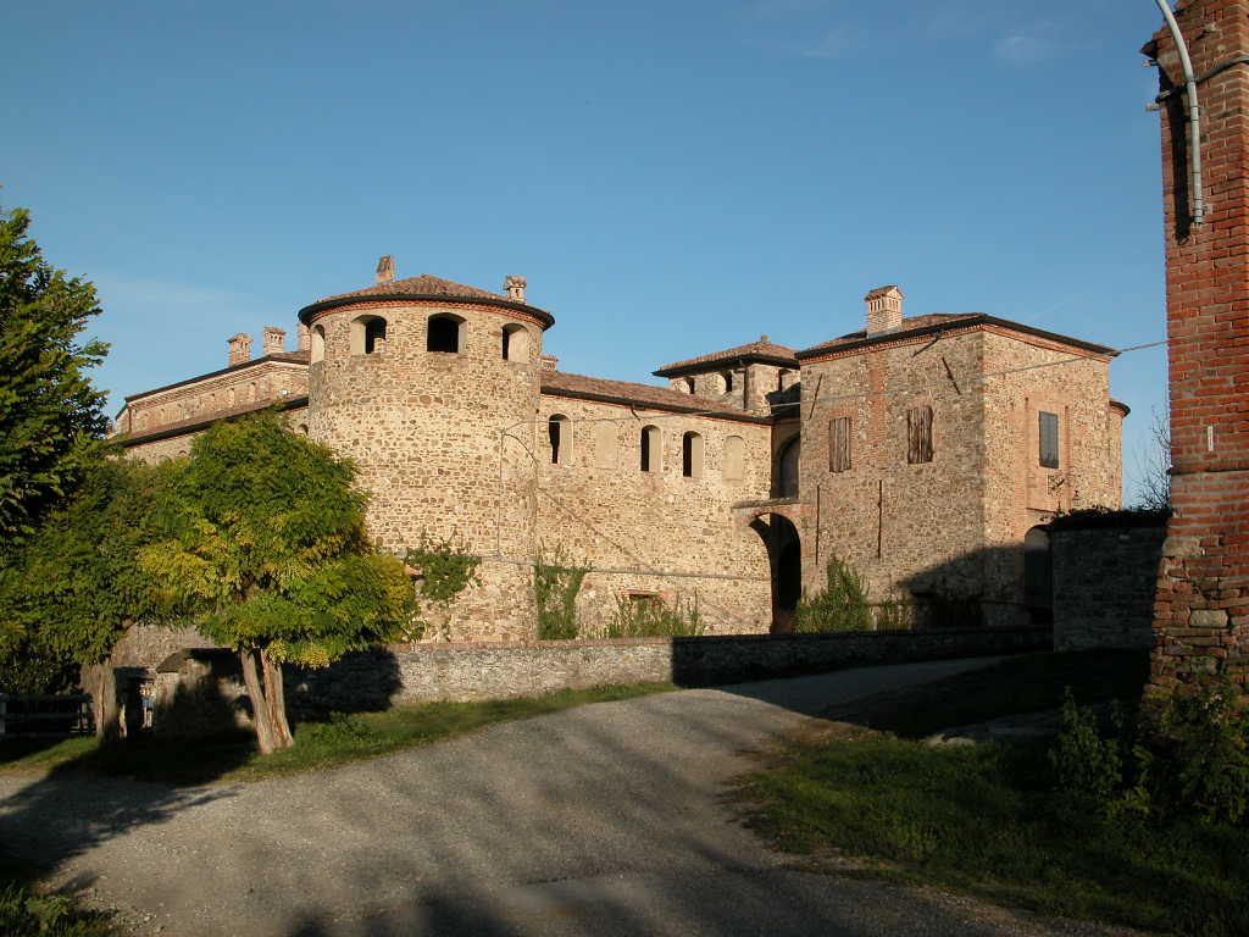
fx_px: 1479
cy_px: 468
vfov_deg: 35.1
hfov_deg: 45.8
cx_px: 624
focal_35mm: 41
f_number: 6.5
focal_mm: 10.7
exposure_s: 1/346
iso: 100
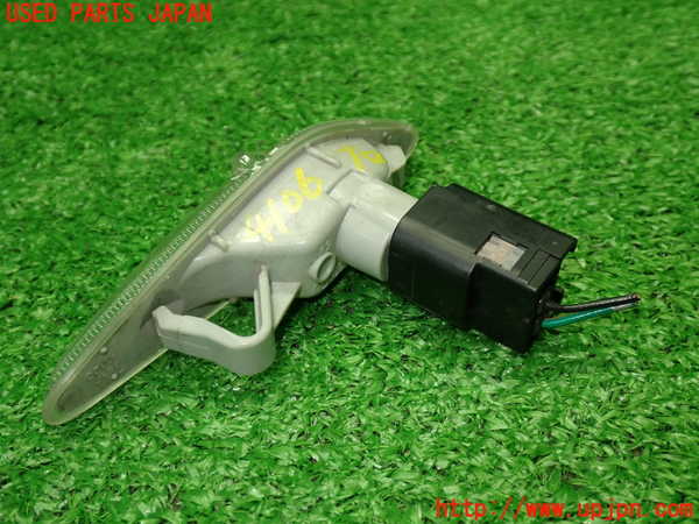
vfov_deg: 35.1
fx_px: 828
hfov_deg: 45.8
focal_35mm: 41
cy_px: 262
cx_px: 350
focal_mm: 7.31
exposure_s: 1/50
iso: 200
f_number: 2.8
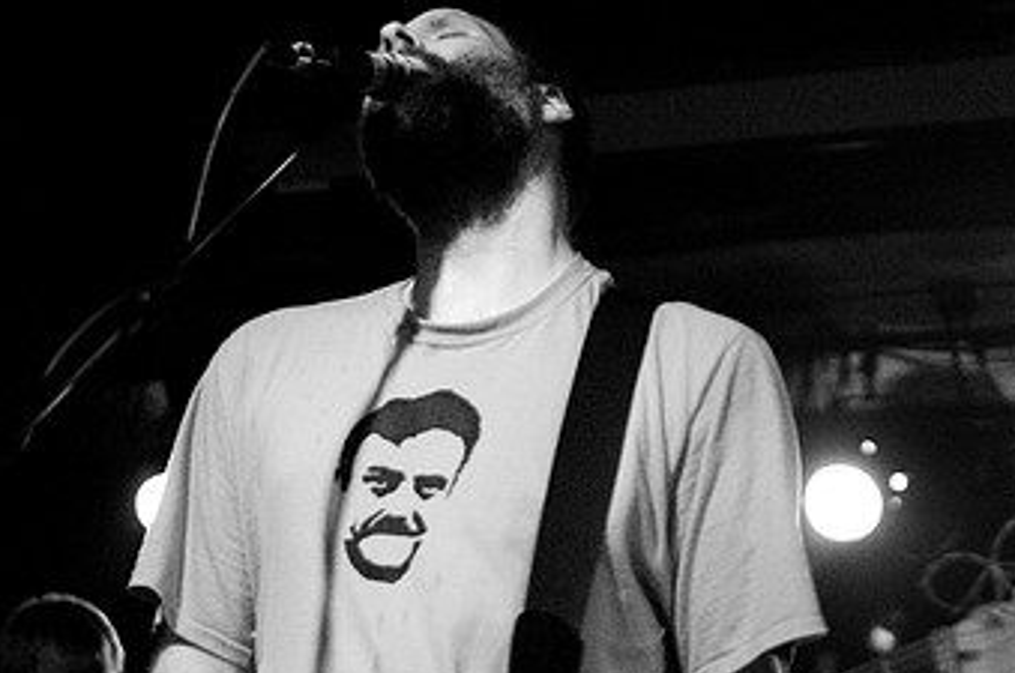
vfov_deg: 17.7
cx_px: 841
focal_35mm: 77
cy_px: 334
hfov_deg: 25.8
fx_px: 2168
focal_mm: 30
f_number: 1.4
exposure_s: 1/100
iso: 1000
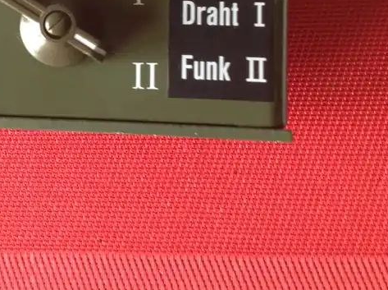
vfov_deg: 19.3
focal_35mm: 74
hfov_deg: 25.6
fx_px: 828
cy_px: 0
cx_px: 46
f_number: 2.4
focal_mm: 4.28
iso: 125
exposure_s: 1/15
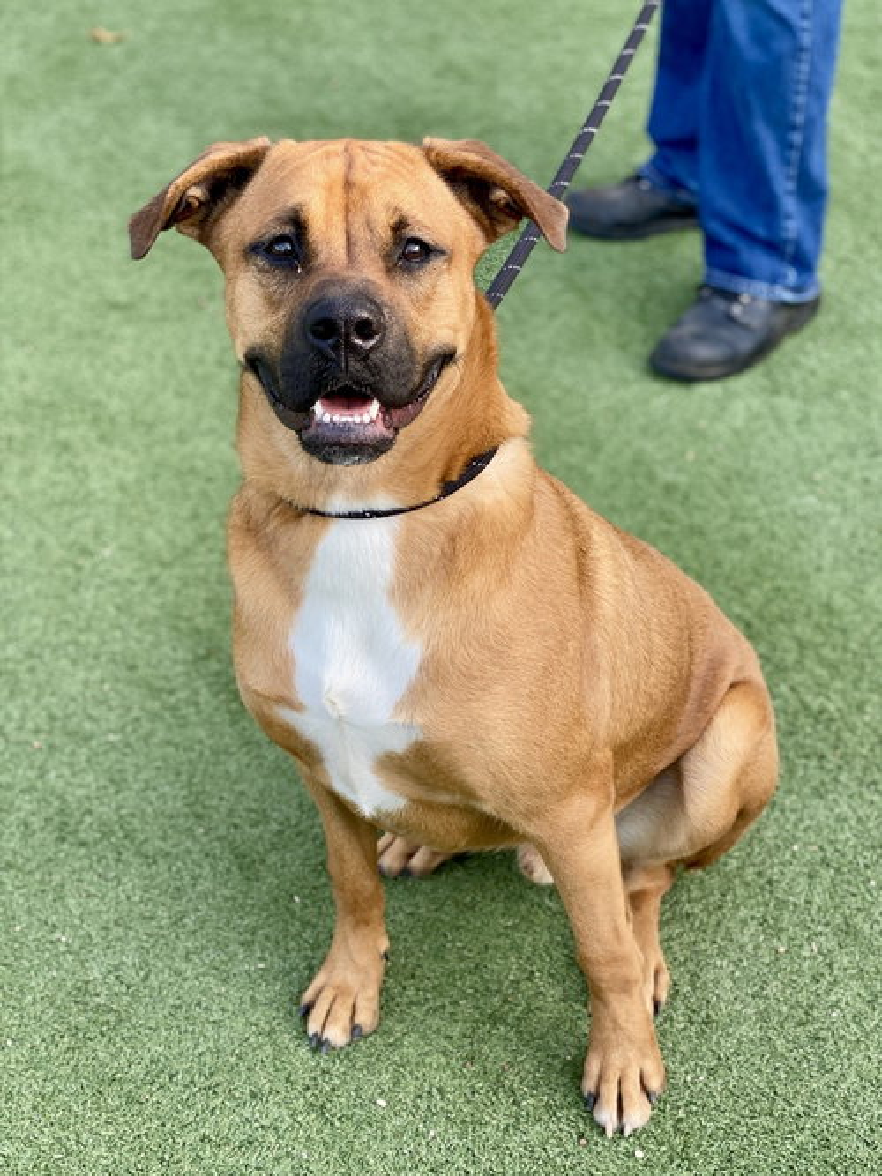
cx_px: 441
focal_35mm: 52
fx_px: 1767
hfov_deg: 28.0
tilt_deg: -37.4
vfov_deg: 36.8
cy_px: 588
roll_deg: -1.3
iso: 20
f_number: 2
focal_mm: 6
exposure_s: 1/129
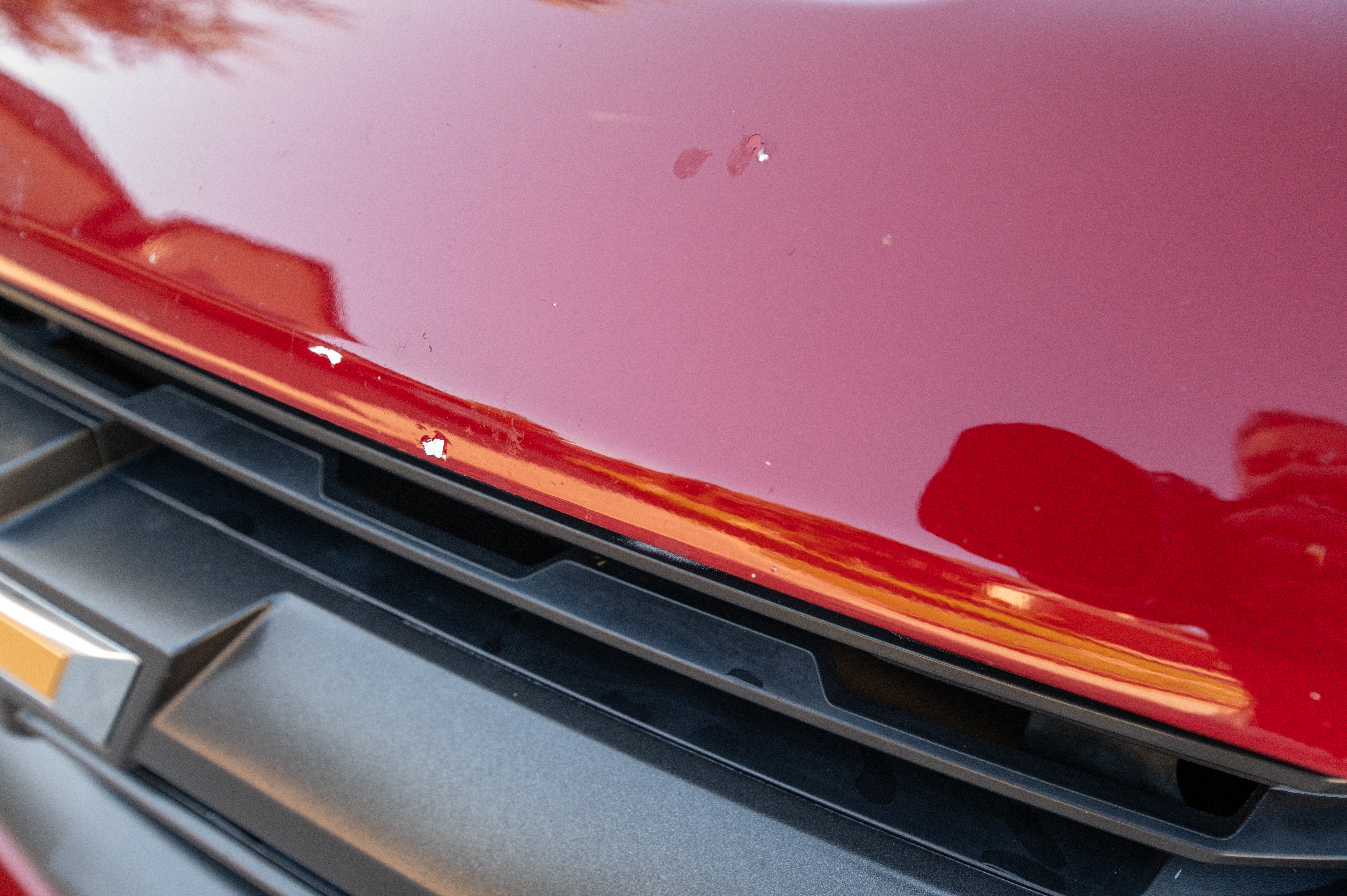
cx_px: 674
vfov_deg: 43.6
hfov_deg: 62.0
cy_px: 448
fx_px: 1122
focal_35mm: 30
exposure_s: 1/500
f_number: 6.3
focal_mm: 30
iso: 4000
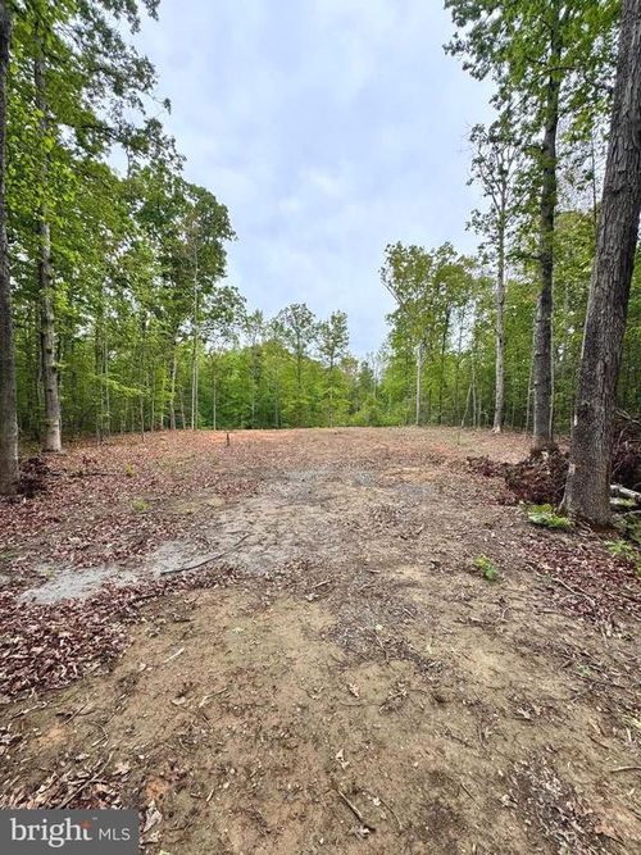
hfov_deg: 85.7
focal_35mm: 14
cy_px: 428
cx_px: 320
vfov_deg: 102.1
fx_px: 346
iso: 40
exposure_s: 1/687
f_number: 2.2
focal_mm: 2.22
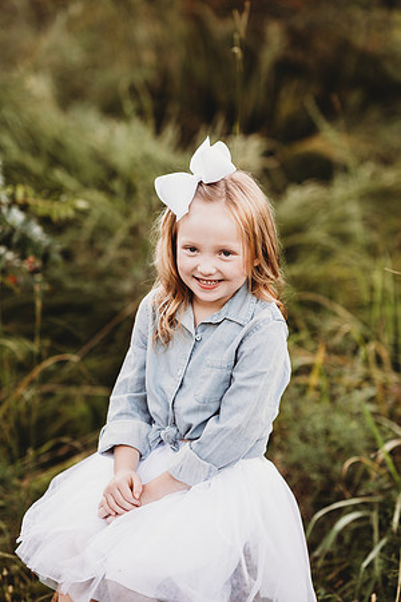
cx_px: 200
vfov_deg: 23.9
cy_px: 301
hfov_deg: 16.1
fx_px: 1420
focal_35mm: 85
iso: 80
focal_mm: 85
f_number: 2.2
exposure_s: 1/160
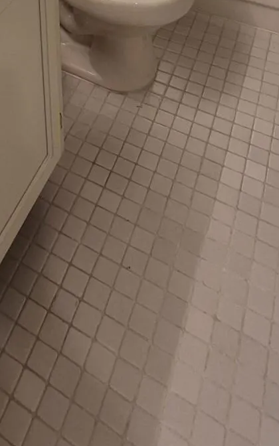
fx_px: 499
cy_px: -189
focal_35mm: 41
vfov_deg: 31.1
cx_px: 31
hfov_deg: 30.0
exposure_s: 1/60
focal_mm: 1.74
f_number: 2.2
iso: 80
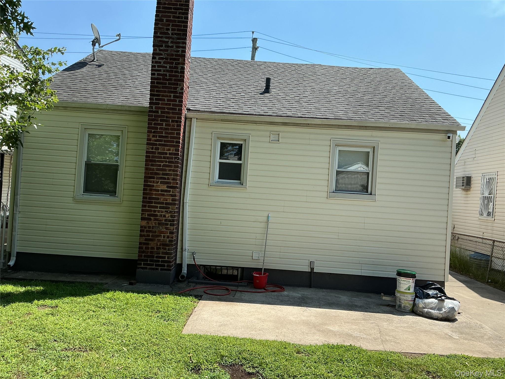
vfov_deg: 48.2
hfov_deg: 61.7
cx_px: 252
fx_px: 423
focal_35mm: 29
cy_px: 190
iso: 25
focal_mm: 3
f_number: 1.8
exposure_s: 1/1250
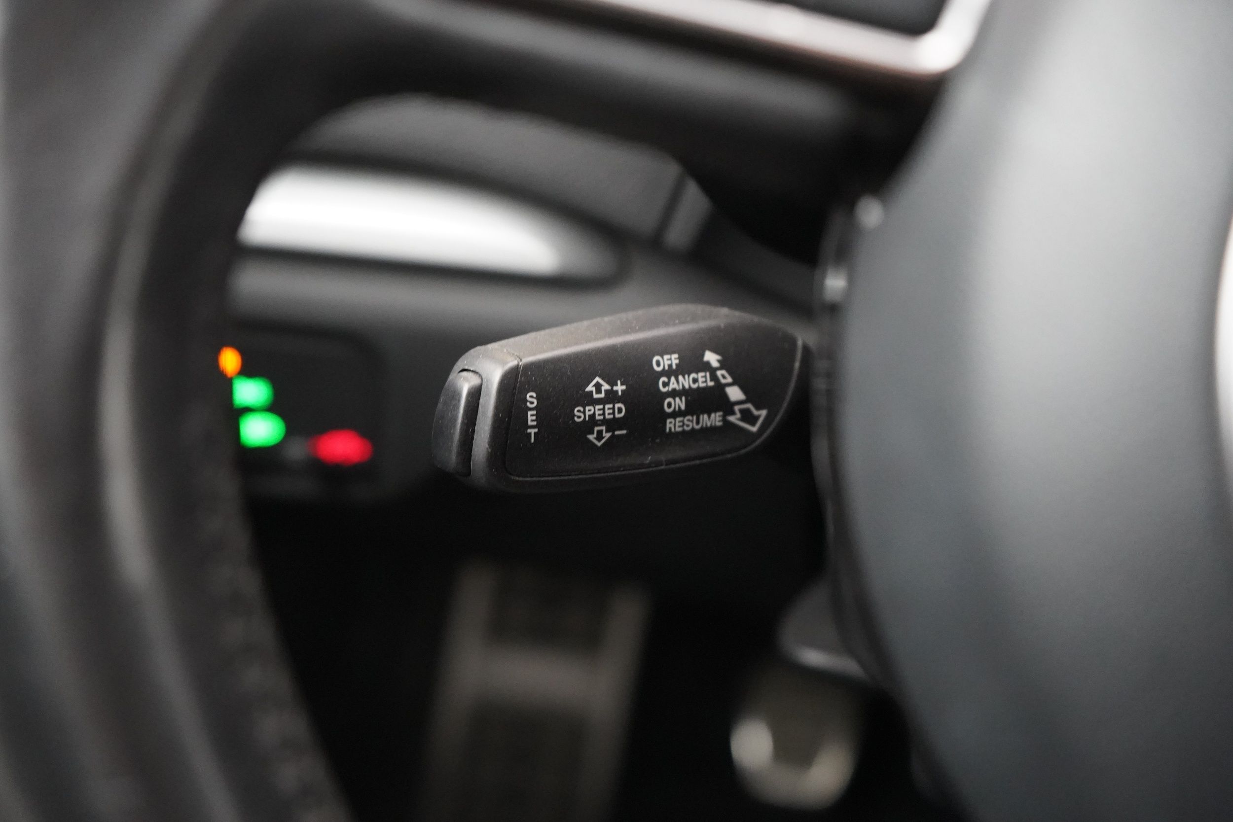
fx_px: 1404
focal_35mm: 41
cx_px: 616
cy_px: 411
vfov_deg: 32.6
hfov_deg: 47.4
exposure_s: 1/30
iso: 12800
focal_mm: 41
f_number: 4.5
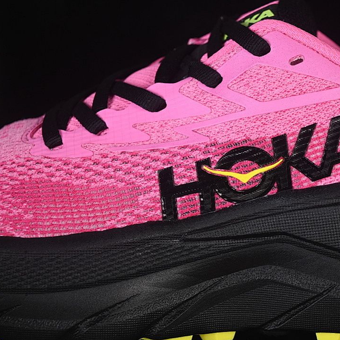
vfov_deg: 18.1
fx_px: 1067
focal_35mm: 96
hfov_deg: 18.0
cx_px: 244
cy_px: 170
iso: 160
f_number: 7.1
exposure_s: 1/80
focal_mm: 50
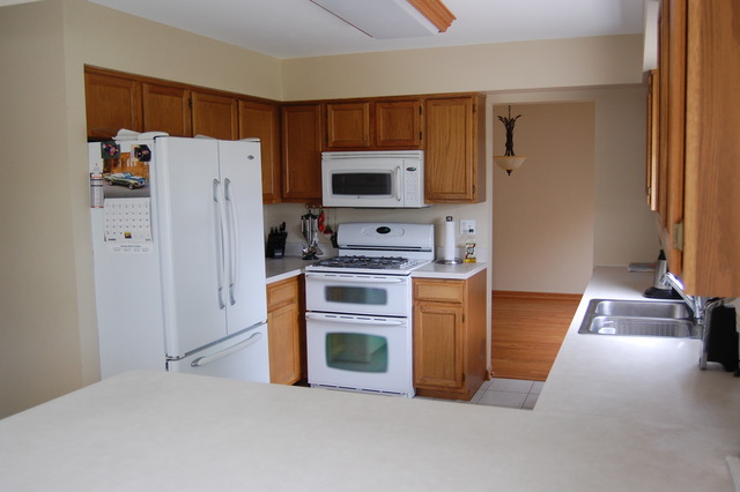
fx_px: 678
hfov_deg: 57.2
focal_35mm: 33
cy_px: 246
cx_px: 370
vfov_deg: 39.9
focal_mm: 22
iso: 500
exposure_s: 1/30
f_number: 3.8
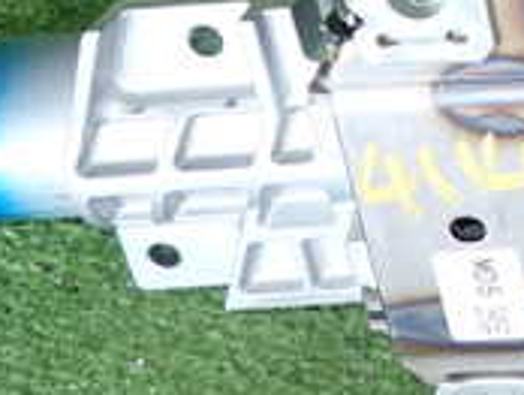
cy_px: -193
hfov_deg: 19.2
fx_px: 1304
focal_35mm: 86
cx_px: 837
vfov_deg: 15.8
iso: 200
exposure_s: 1/80
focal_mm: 4.5
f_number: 2
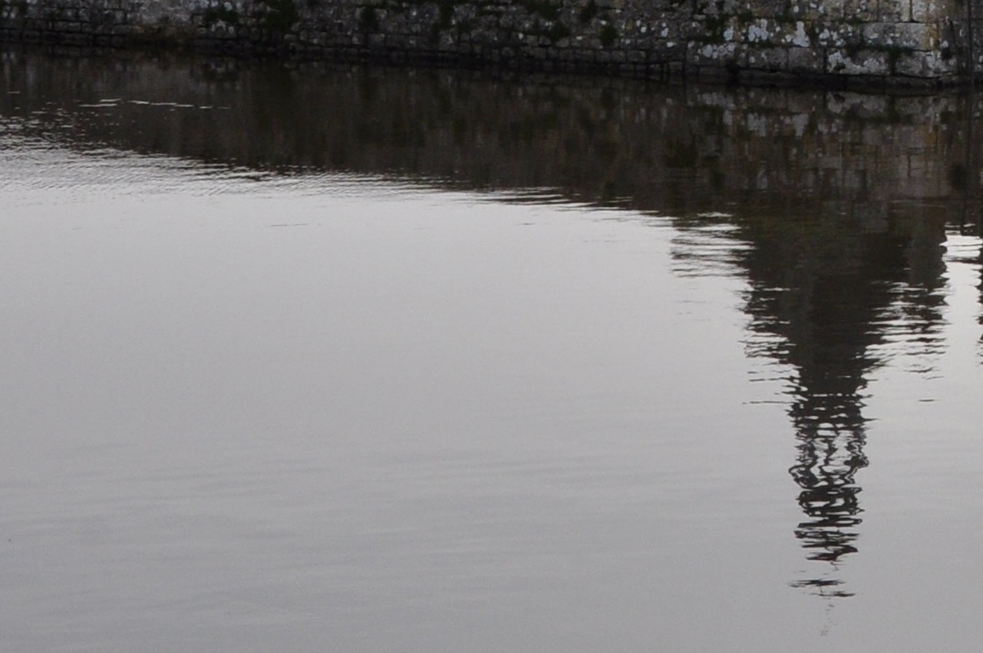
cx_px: 1735
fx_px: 3955
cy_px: -169
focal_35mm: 145
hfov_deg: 12.9
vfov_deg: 9.3
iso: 400
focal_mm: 26
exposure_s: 1/640
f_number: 13
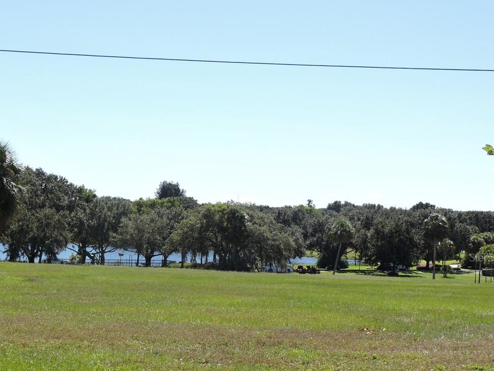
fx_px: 1013
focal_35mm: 71
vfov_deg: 20.6
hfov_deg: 26.9
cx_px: 110
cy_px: 257
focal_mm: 7.7
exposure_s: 1/800
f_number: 3.4
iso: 100
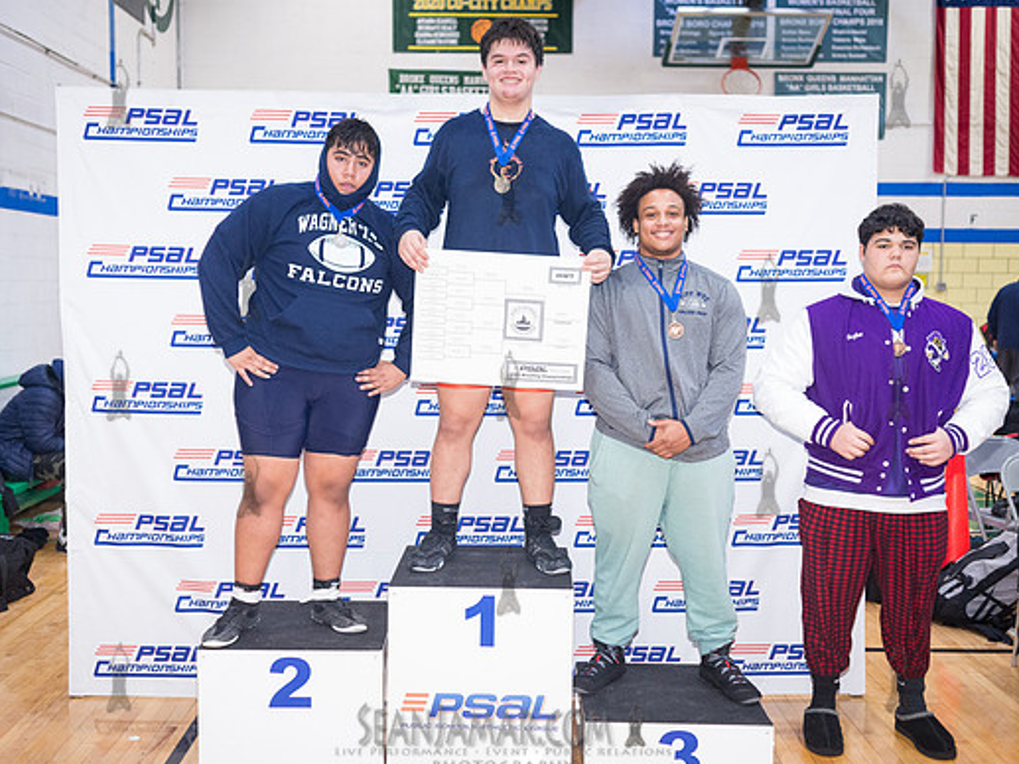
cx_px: 495
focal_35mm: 40
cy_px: 385
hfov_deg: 46.8
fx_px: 1178
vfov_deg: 36.0
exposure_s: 1/320
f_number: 3.5
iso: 4000
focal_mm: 35
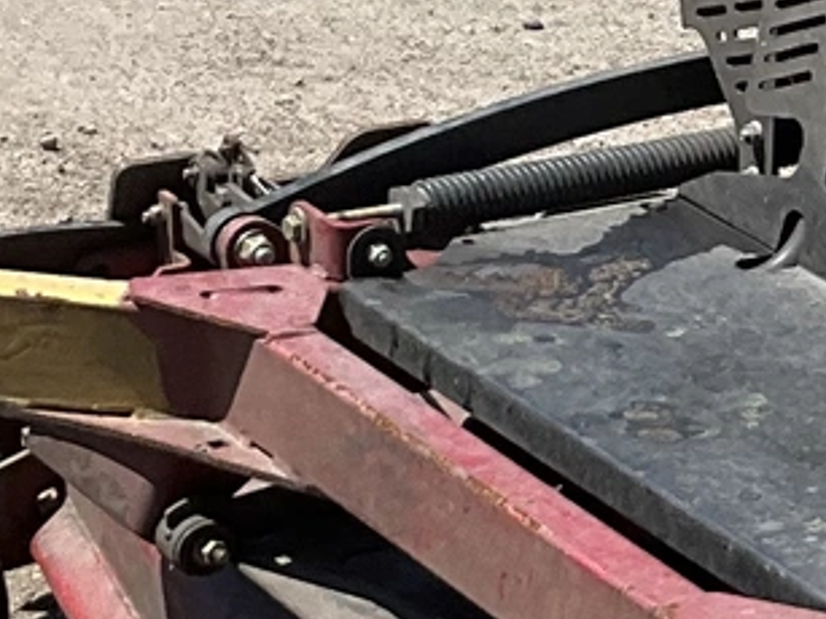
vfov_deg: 7.8
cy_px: 393
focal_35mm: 189
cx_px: 1254
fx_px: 4508
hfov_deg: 10.1
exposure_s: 1/1848
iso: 25
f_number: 1.8
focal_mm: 3
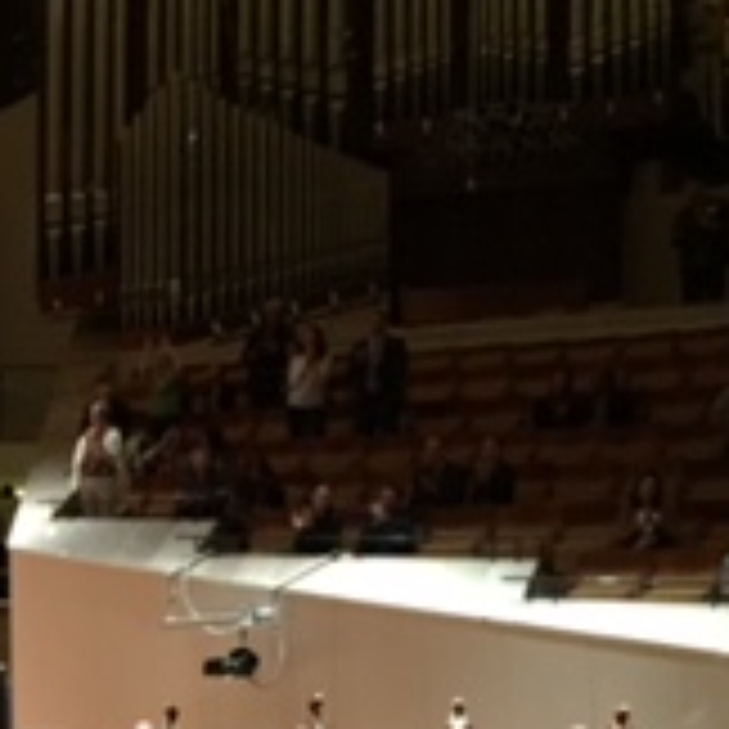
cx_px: -382
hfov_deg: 15.8
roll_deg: -0.4
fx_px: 2406
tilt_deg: -2.4
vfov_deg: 16.6
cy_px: 855
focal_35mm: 101
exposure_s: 1/24
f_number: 2.2
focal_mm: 4.15
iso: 250
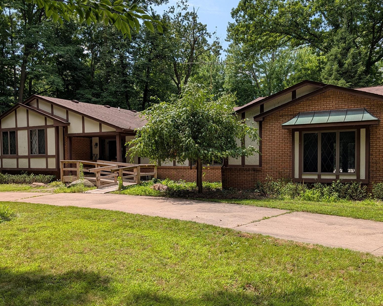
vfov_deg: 46.9
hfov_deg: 57.1
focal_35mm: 31
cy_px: 177
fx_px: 351
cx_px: 212
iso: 19
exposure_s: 1/751
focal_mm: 6.9
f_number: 1.68
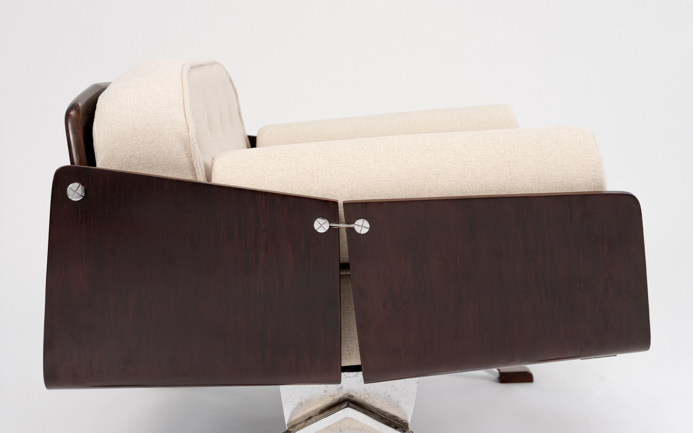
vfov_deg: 25.3
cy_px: 223
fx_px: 963
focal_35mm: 51
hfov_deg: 39.6
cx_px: 346
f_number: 8
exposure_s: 1/80
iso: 250
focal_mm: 50
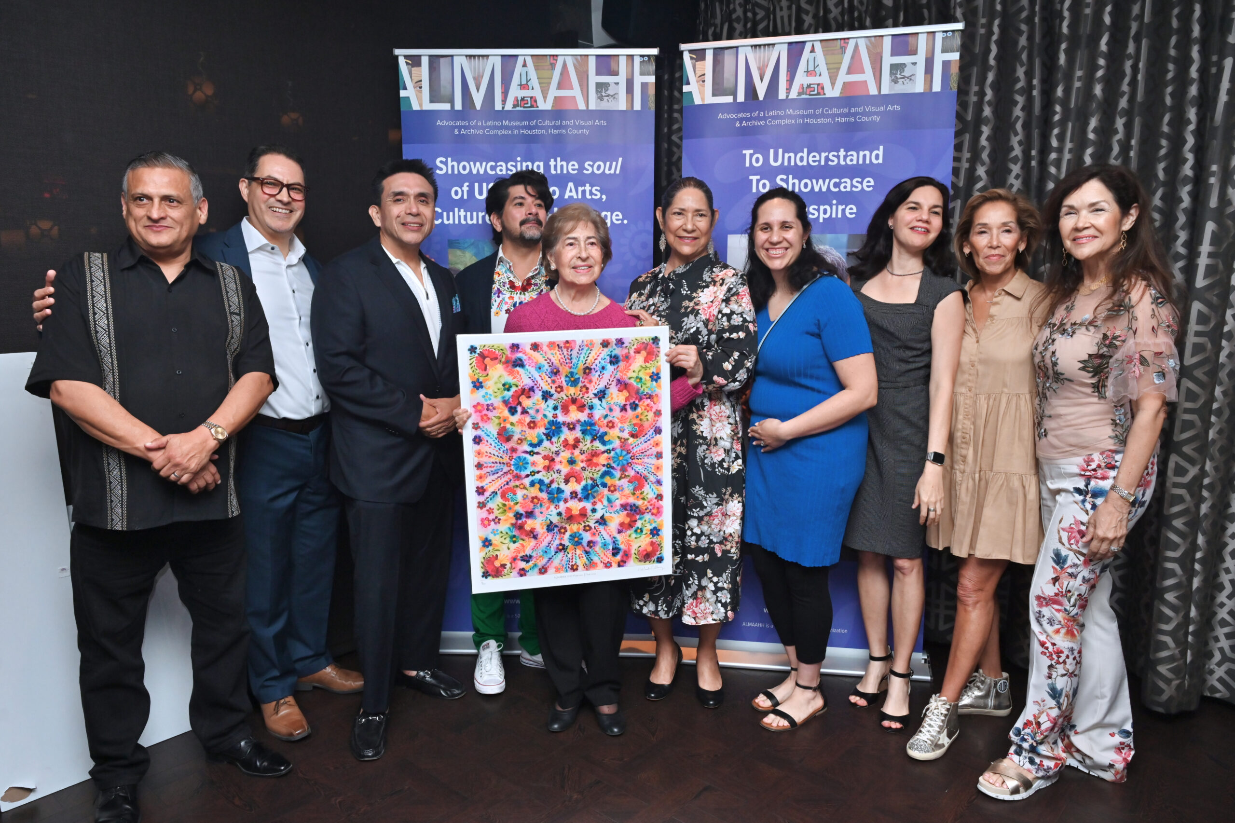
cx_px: 618
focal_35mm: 24
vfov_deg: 53.1
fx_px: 823
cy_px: 412
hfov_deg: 73.8
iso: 1000
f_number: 7.1
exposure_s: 1/160
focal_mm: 24
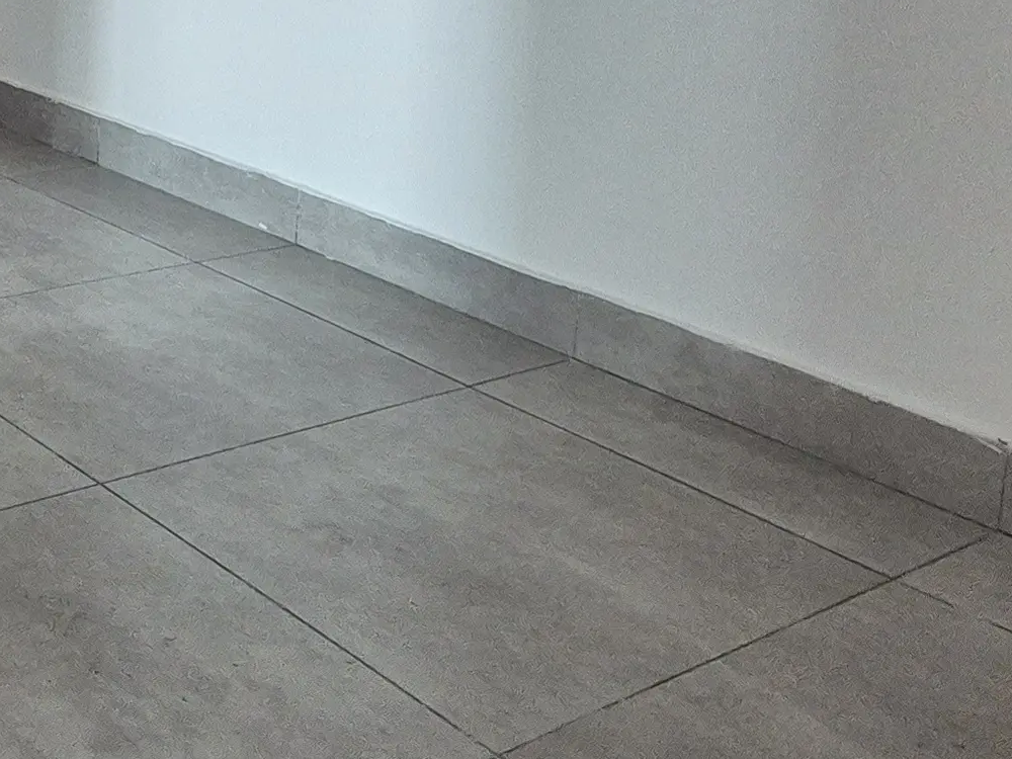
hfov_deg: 34.7
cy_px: 52
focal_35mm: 52
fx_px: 1520
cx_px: 96
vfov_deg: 26.9
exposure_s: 1/100
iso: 640
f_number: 2.2
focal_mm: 2.2
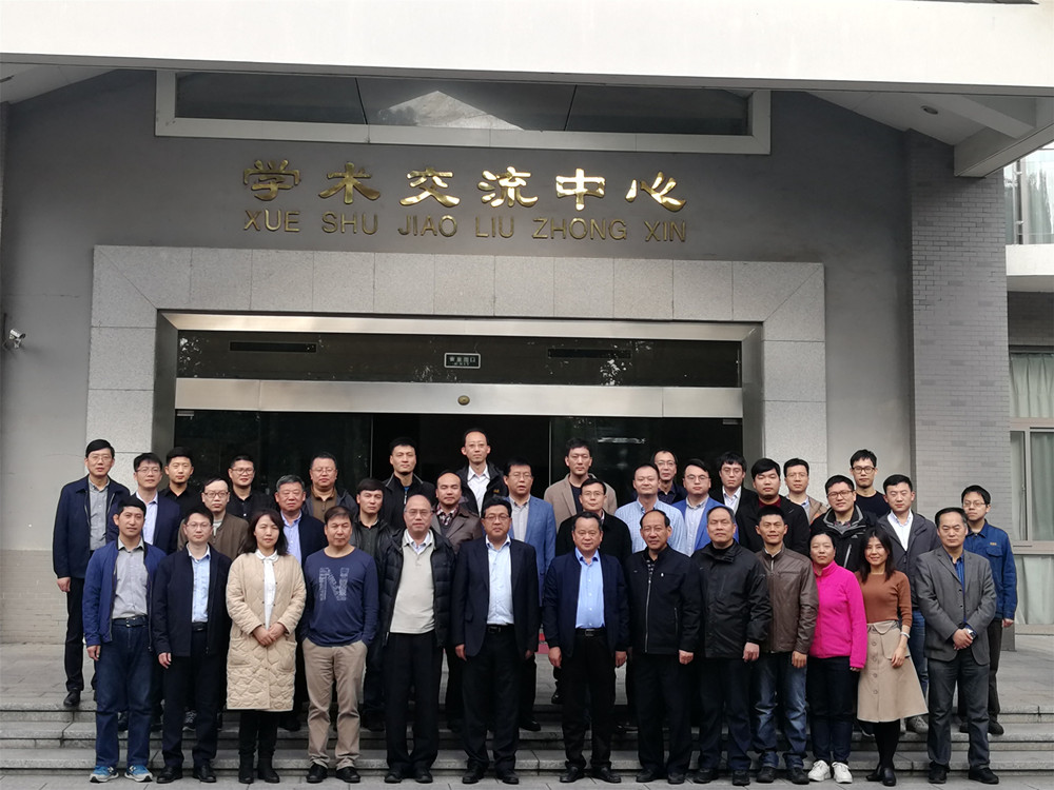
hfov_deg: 46.8
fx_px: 1218
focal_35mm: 40
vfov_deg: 36.0
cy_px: 395
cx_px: 527
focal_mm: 3.84
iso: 50
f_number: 2.2
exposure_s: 1/334
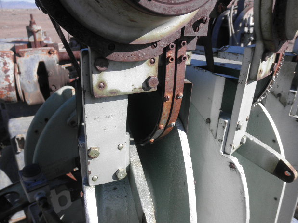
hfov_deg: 61.7
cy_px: 115
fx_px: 250
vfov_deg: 48.2
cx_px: 146
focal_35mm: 29
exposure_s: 1/100
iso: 64
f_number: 8.5
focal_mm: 5
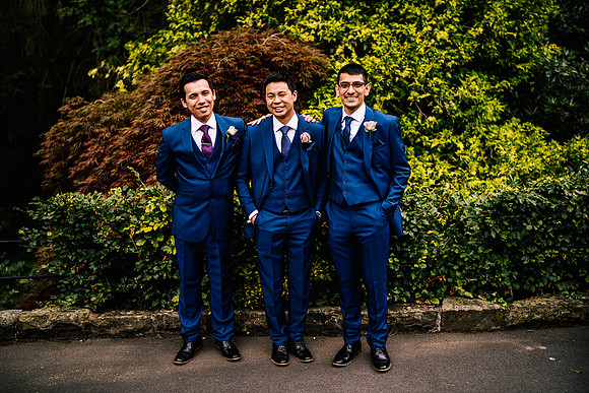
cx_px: 294
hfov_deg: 54.4
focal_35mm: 35
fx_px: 573
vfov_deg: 37.9
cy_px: 196
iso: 100
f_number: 4
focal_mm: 35
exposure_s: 1/1250
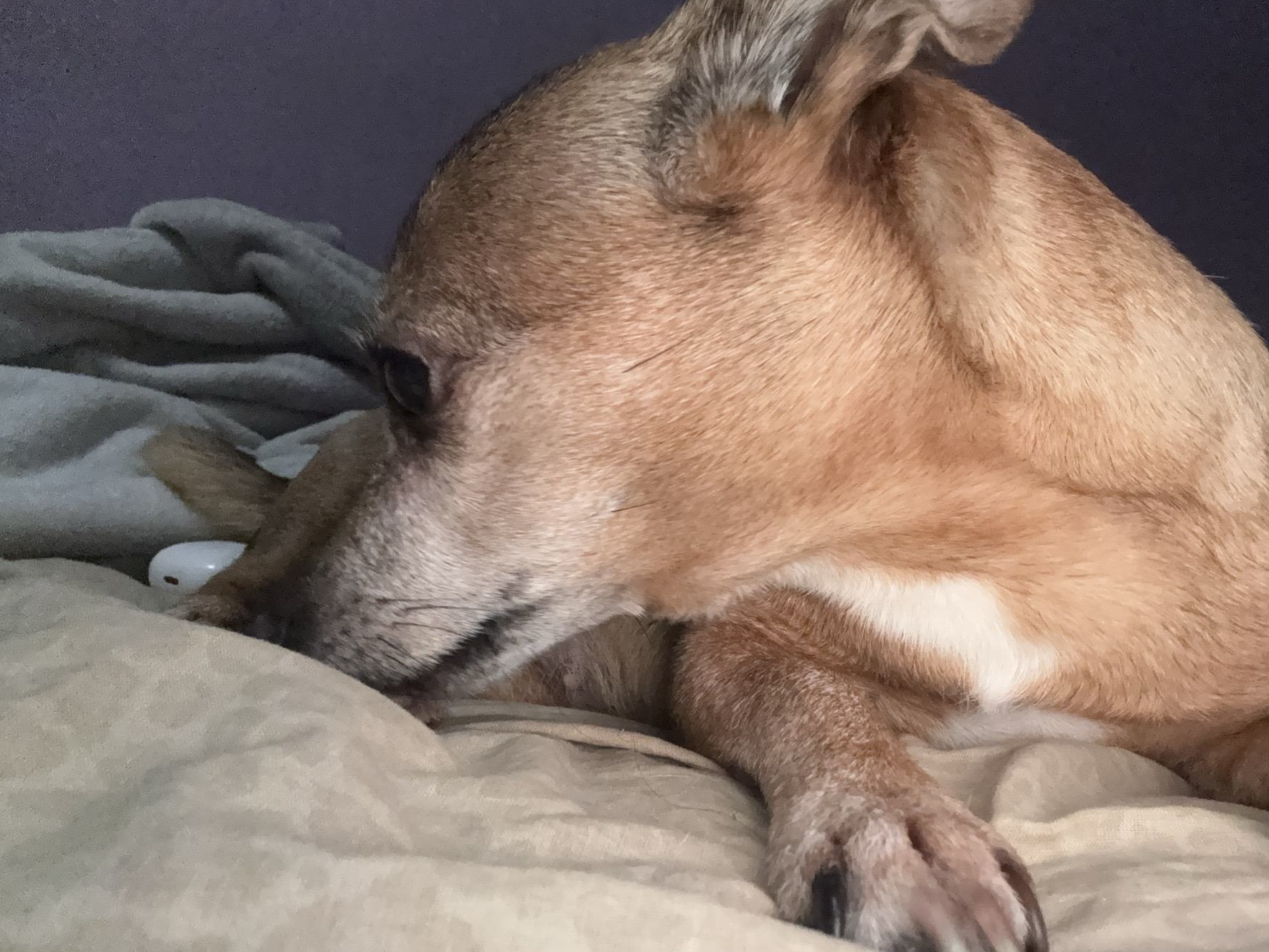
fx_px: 953
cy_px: 522
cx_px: 676
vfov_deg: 53.0
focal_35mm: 26
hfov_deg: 67.2
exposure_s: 1/60
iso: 320
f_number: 1.9
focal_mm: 2.69
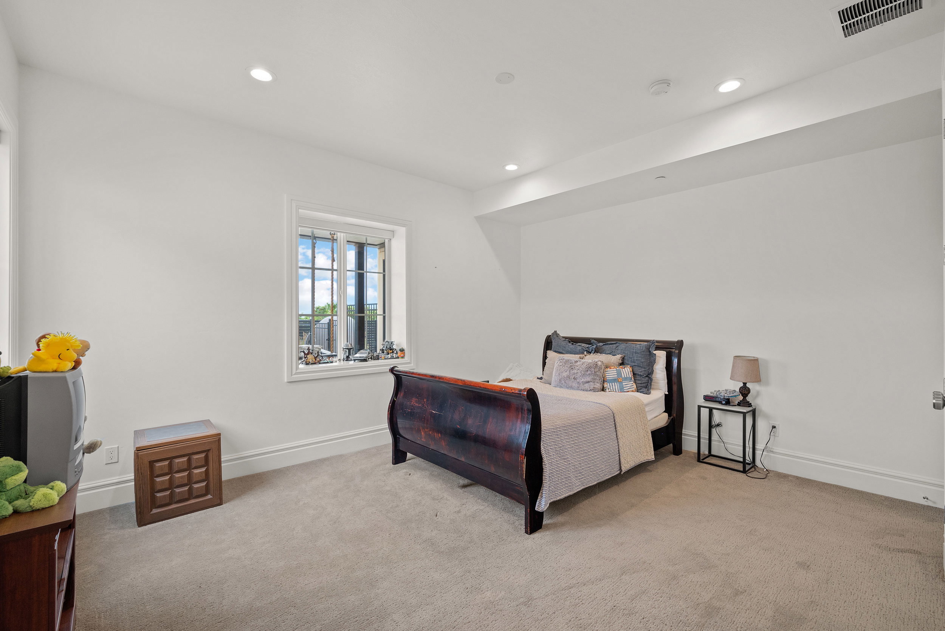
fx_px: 407
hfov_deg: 98.5
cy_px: 316
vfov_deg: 75.6
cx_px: 472
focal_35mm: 16
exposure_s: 1/3
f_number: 8
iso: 500
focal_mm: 15.5
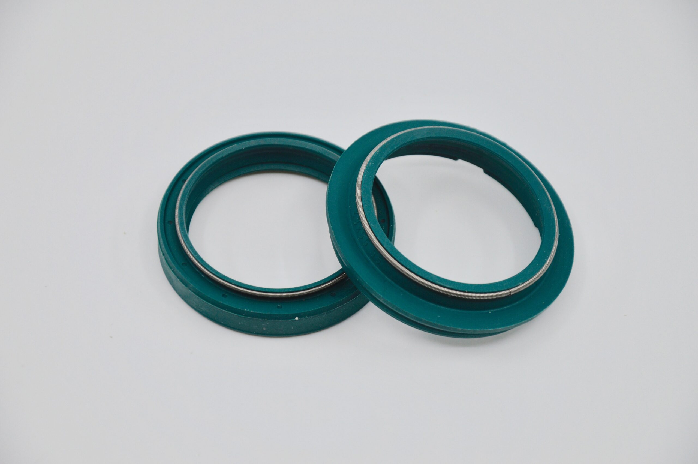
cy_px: 232
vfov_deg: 8.7
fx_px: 3051
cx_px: 349
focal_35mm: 158
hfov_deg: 13.1
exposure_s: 1/160
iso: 100
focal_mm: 105
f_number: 6.3
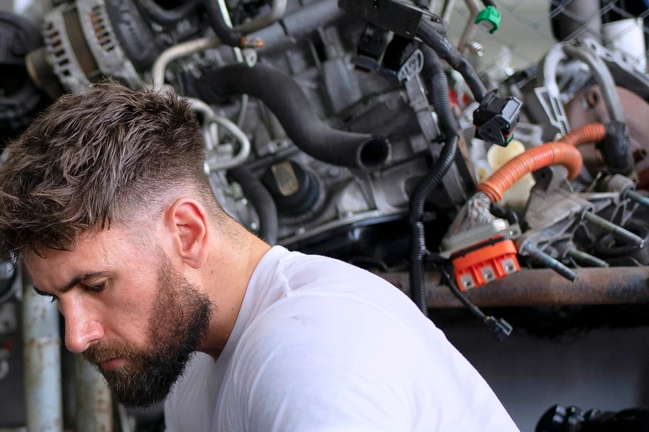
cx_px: 0
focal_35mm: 71
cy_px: 366
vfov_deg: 18.9
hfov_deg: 26.9
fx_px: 1280
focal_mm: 35
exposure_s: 1/250
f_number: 1.8
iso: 320
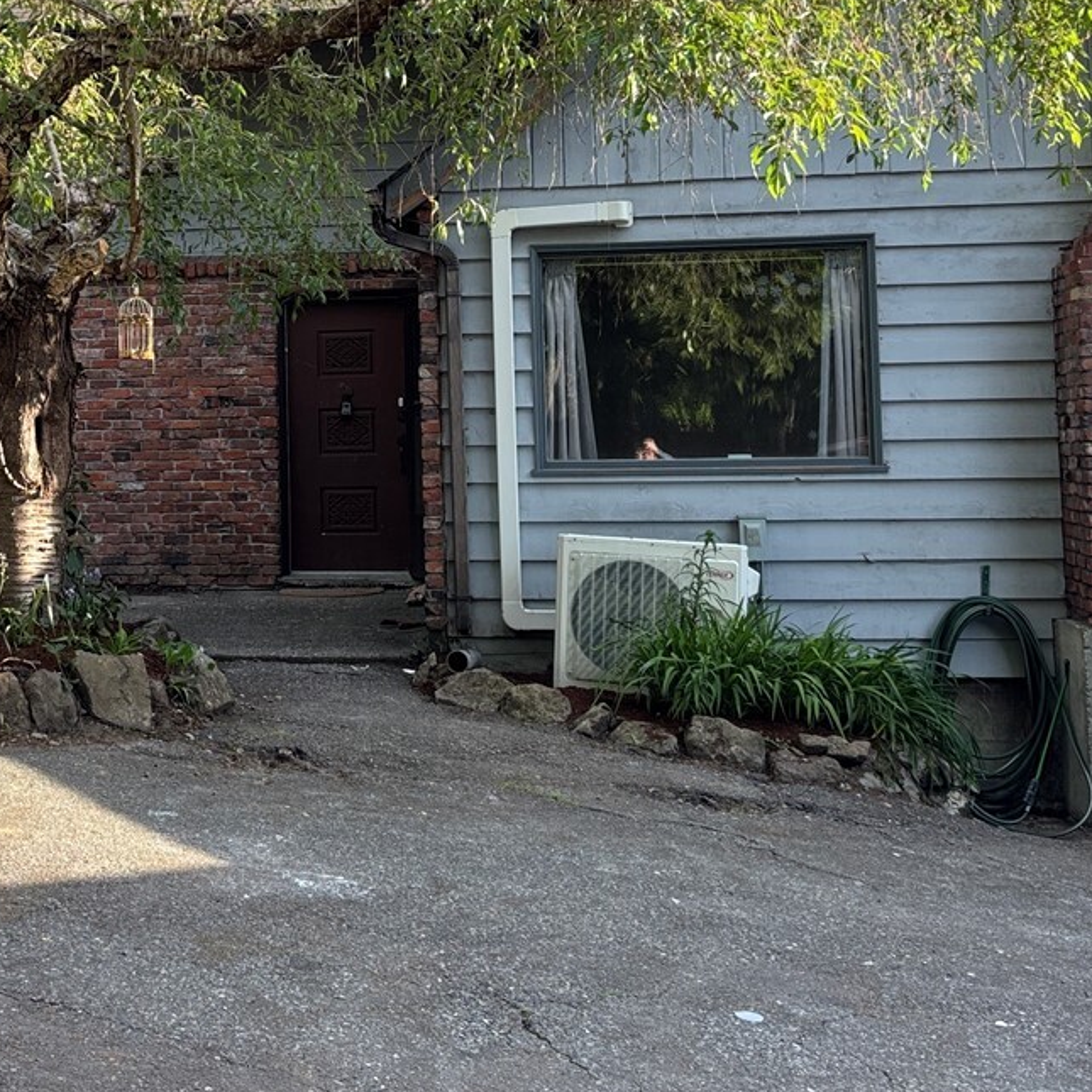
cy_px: 279
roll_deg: +1.2
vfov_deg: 29.6
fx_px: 2034
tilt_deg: +5.2
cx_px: 245
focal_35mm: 57
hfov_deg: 29.5
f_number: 1.6
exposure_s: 1/456
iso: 50
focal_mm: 5.96
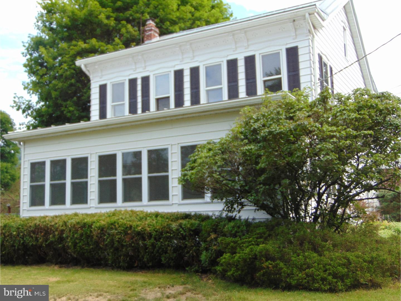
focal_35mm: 42
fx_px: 487
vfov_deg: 34.3
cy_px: 150
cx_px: 200
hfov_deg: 44.8
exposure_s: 1/250
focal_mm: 7.6
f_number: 3.3
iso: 80
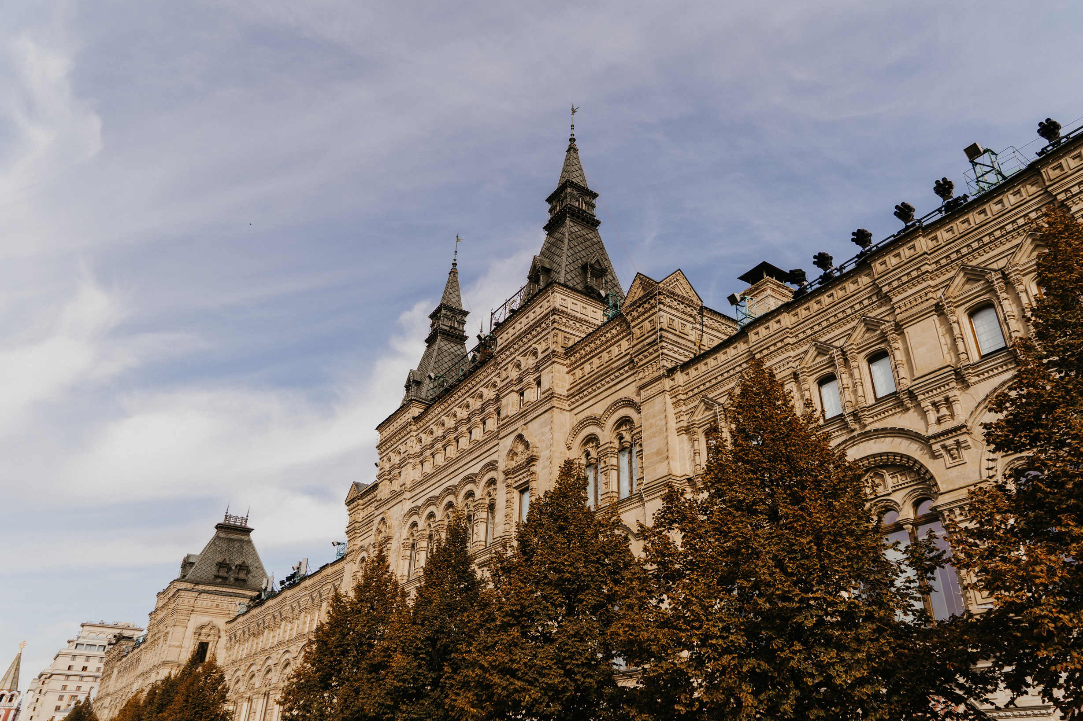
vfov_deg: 51.3
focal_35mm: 25
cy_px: 366
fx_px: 752
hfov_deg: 71.5
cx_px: 560
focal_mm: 24
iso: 100
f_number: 4
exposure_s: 1/400
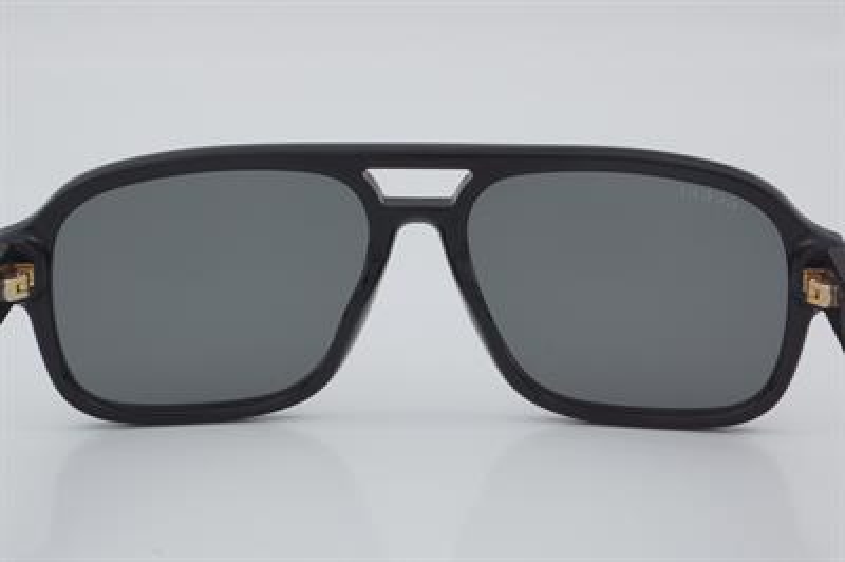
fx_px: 1935
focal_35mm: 82
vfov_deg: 16.5
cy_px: 281
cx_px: 422
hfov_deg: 24.6
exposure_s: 1/4
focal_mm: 55
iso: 100
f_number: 32
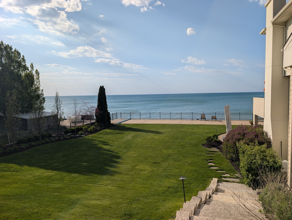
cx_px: 146
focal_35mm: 24
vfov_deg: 56.9
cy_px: 110
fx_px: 203
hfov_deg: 71.5
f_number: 1.68
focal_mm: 6.9
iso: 21
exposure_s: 1/2404
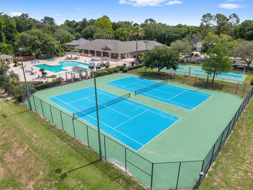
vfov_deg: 56.8
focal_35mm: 24
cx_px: 126
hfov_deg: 71.6
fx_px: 175
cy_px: 95
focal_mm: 8.67
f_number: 1.8
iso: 130
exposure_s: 1/5000
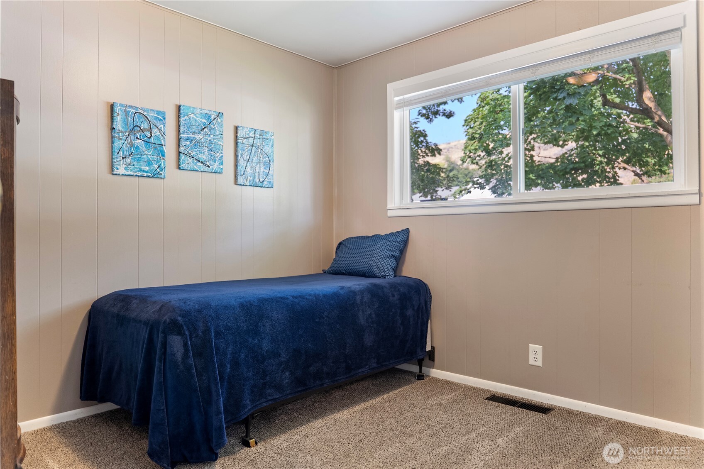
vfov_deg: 53.1
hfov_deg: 73.8
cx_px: 352
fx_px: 469
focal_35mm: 24
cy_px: 234
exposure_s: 1/15
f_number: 2.8
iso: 400
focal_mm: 24
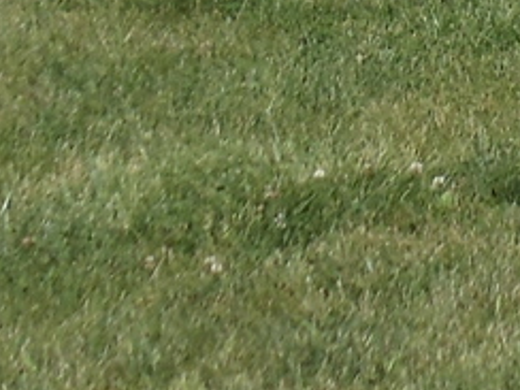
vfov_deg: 5.5
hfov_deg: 7.4
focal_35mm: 260
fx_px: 3906
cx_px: 865
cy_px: -620
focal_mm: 6
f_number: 7.1
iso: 100
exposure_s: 1/400
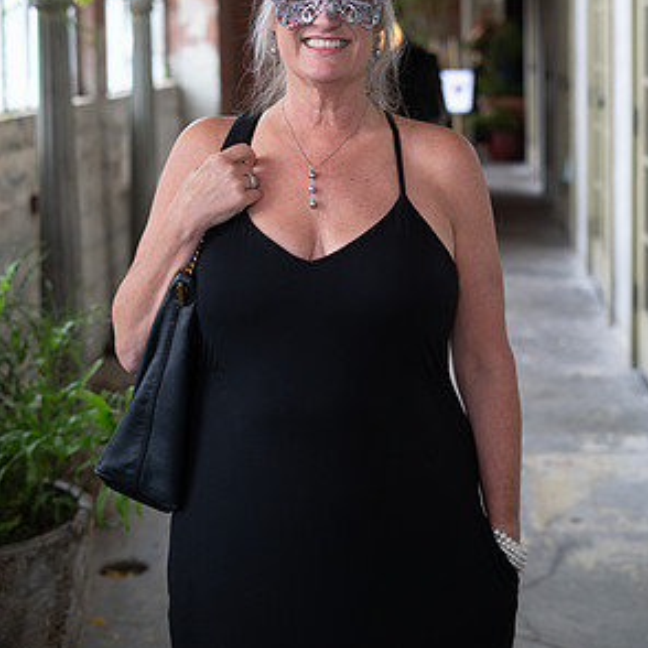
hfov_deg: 26.5
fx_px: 1377
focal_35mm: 65
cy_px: 187
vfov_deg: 26.3
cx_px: 328
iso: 400
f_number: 2.8
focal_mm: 50
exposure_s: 1/100
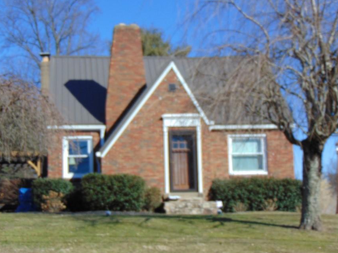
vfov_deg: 20.4
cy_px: 138
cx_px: 154
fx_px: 703
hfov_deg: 27.0
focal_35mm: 72
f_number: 3.6
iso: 80
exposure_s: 1/800
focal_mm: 10.8
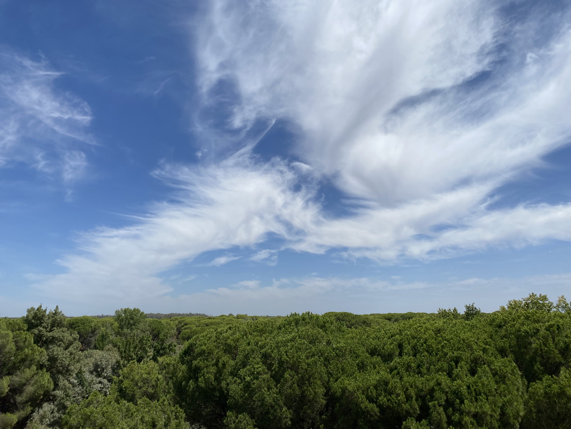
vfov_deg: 53.1
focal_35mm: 26
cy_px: 214
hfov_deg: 67.3
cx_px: 286
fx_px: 429
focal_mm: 4.25
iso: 32
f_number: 1.8
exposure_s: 1/5747
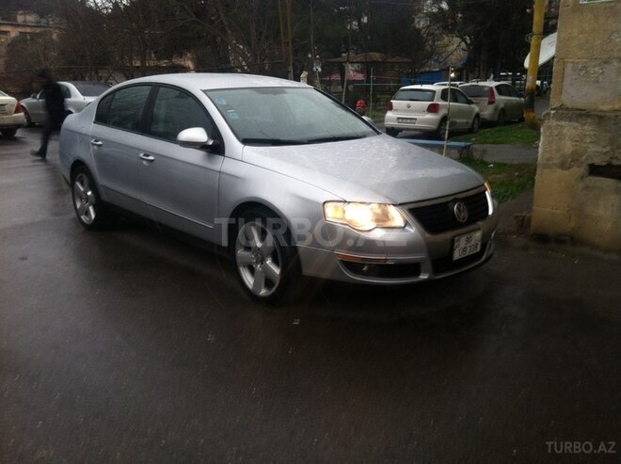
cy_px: 232
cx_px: 310
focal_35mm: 35
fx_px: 627
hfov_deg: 52.7
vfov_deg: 40.6
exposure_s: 1/15
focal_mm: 3.85
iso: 80
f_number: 2.8
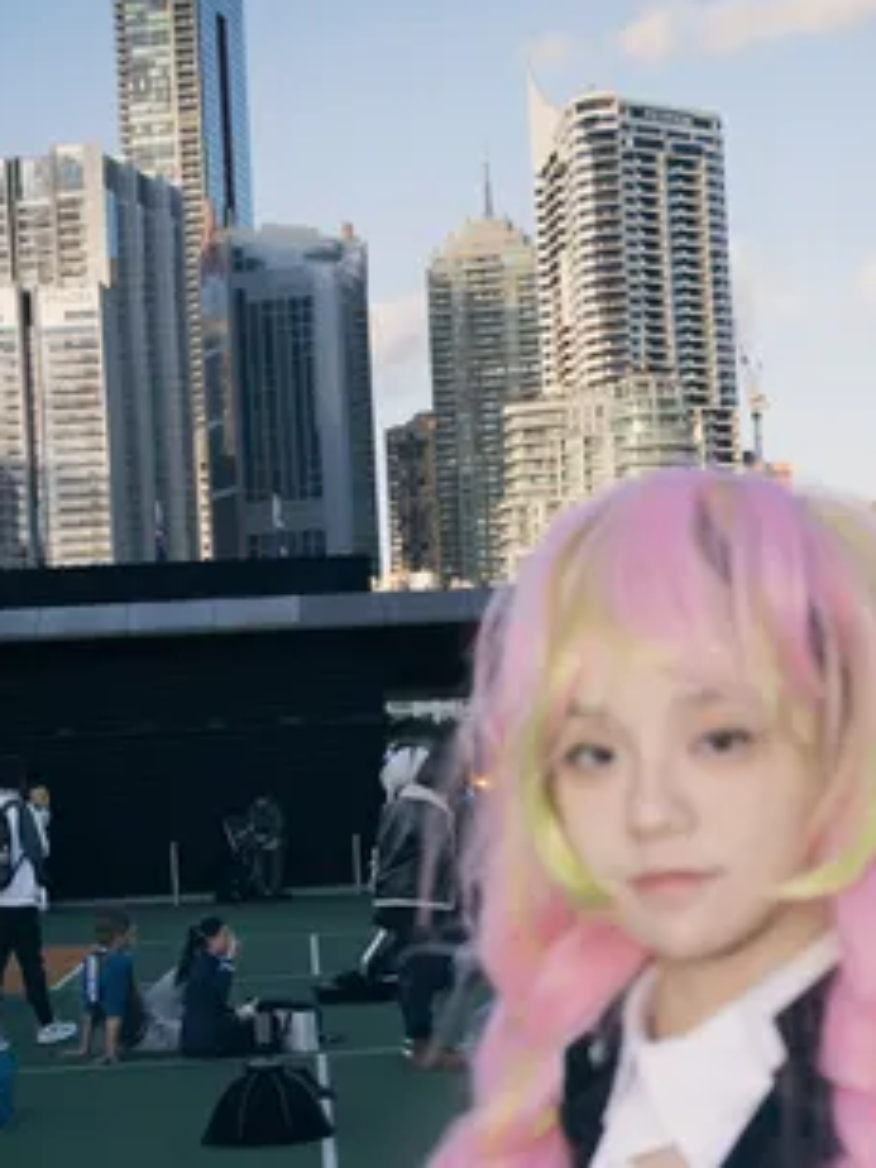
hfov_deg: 19.4
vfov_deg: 25.5
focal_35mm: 76
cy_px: 819
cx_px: 538
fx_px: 2564
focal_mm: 49
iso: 250
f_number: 8
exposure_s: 1/125
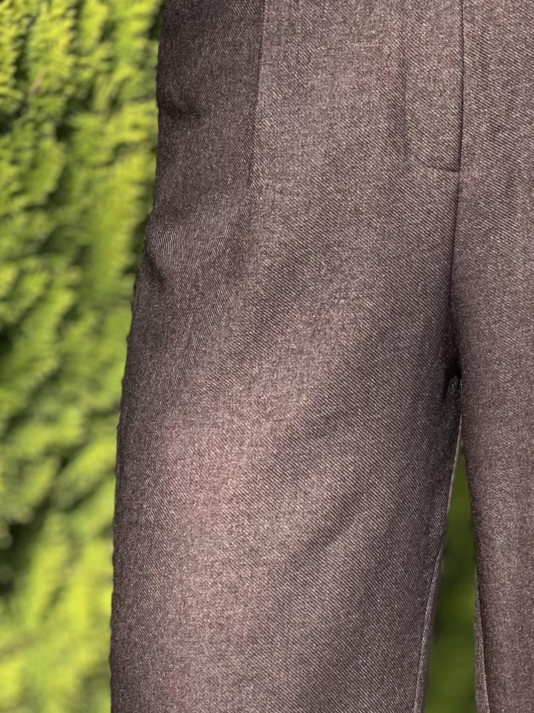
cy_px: 775
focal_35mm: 219
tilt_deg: -14.0
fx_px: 4506
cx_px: 406
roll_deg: +0.8
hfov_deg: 6.8
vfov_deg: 9.0
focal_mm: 9
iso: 32
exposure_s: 1/172
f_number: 2.8
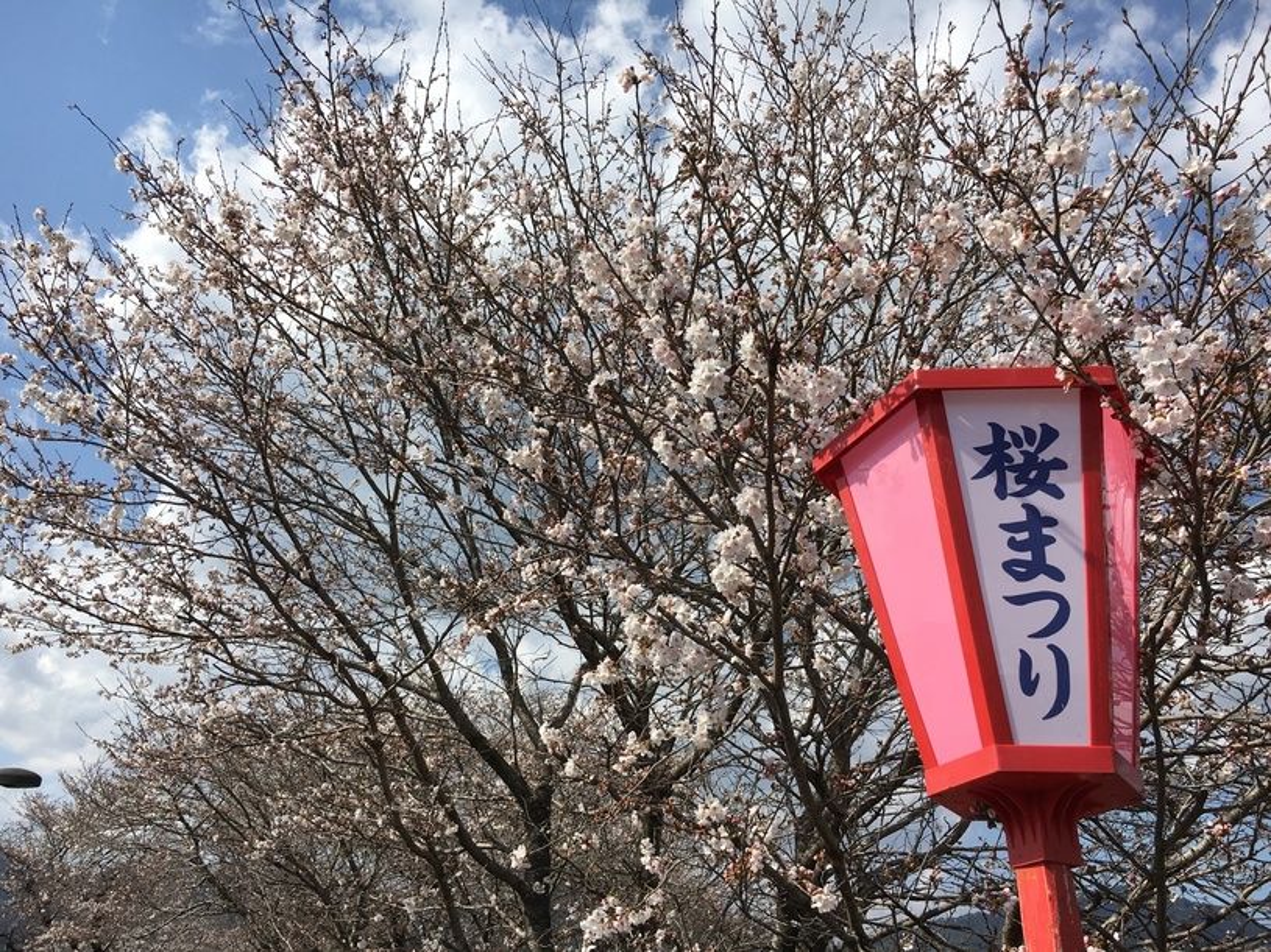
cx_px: 636
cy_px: 476
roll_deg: -3.8
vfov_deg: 48.2
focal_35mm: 29
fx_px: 1065
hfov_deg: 61.7
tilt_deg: +27.7
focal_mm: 4.15
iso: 25
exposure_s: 1/2079
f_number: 2.2
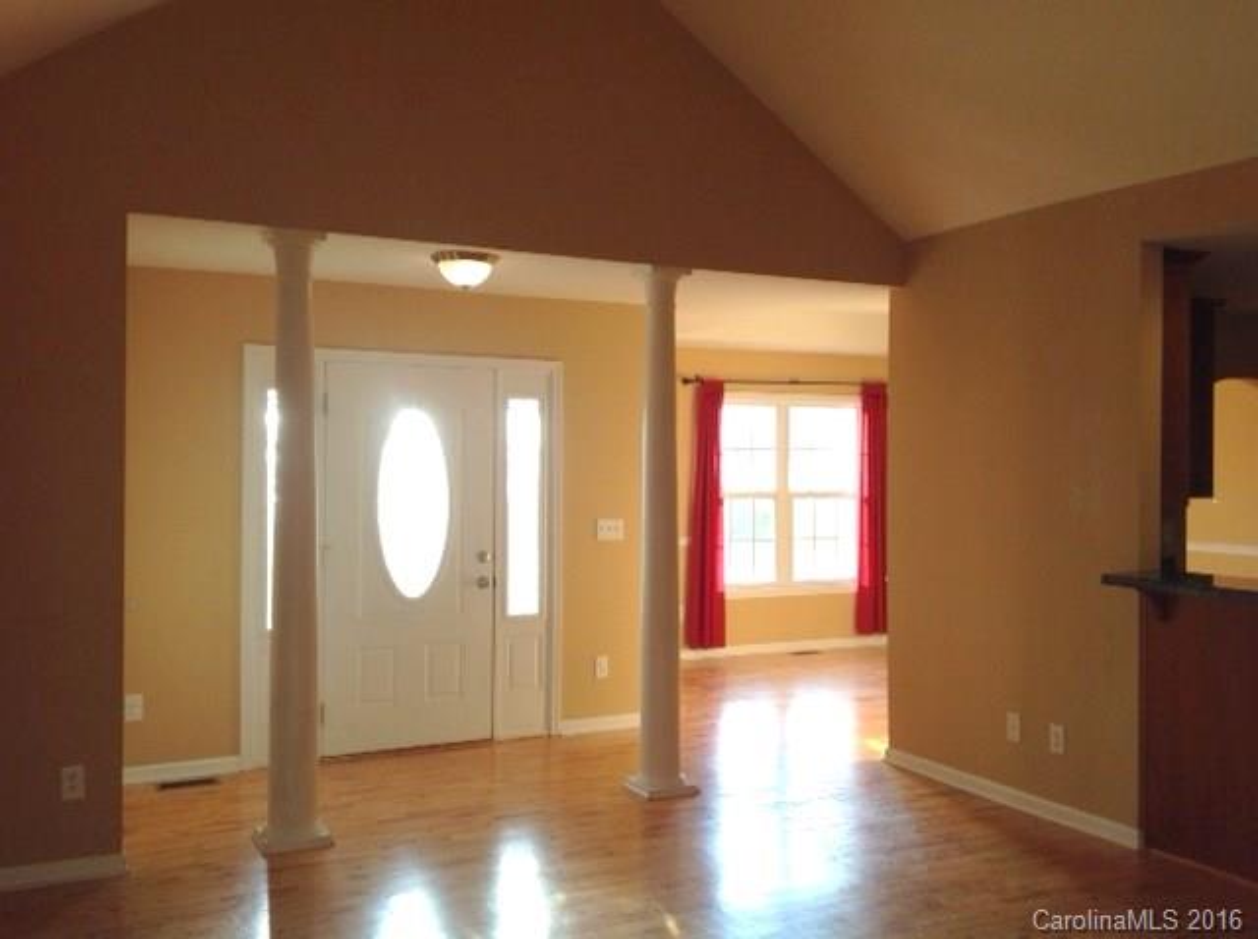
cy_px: 470
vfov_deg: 40.6
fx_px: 1270
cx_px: 629
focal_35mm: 35
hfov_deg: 52.7
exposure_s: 1/120
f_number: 2.4
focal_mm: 4.28
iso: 64
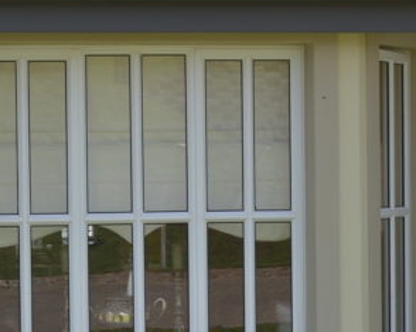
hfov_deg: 12.2
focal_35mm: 158
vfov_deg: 9.8
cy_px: 212
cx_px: 120
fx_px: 1944
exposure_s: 1/100
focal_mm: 55
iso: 100
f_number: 11
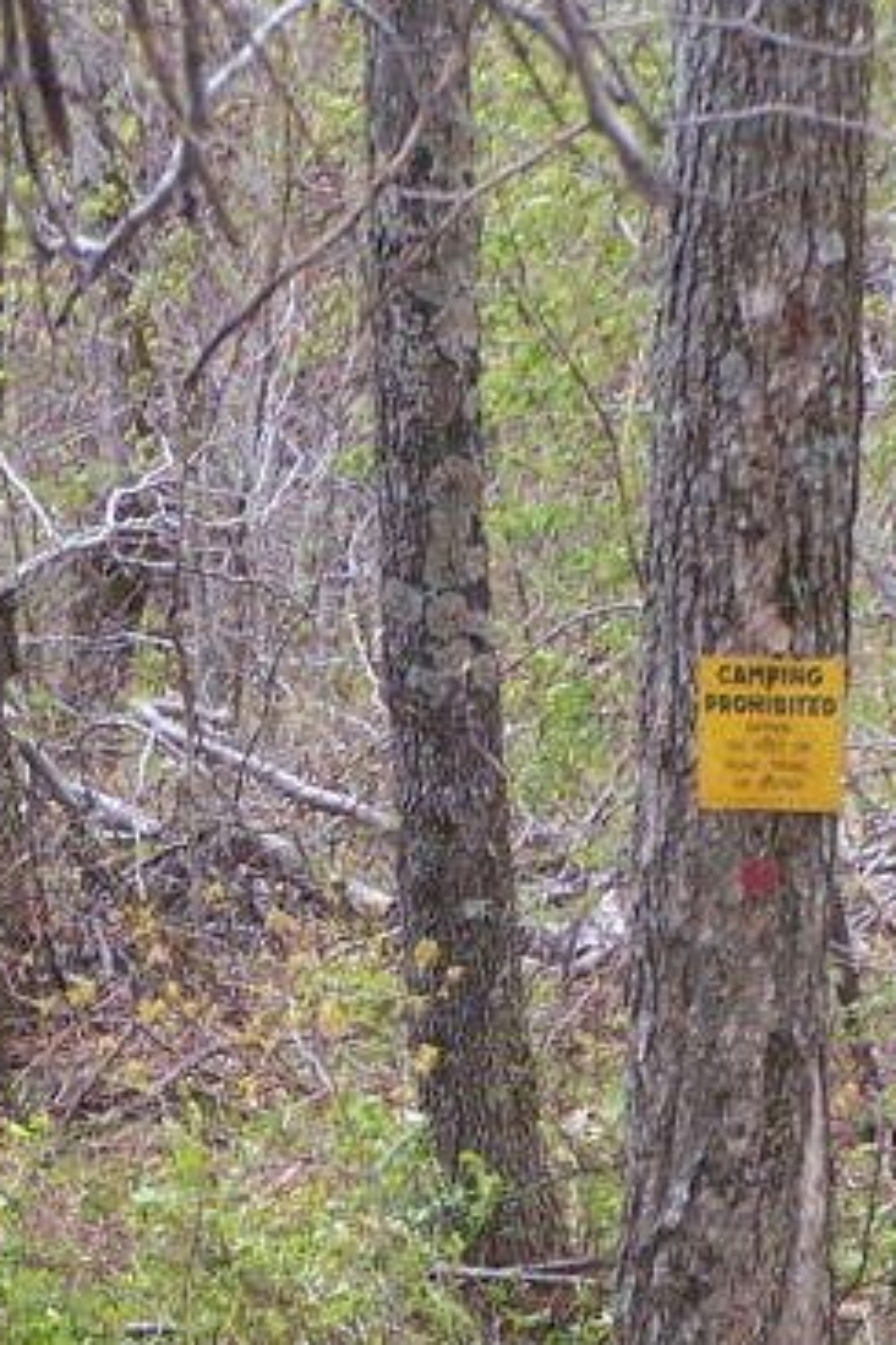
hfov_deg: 3.7
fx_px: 13887
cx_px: 4
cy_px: 1268
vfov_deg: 5.5
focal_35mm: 372
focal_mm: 21.2
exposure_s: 1/250
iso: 80
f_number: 3.2
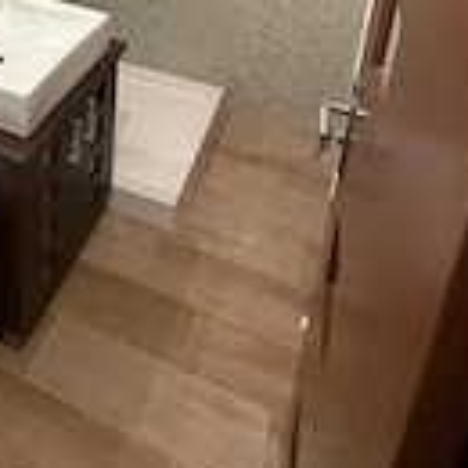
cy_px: -58
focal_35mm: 38
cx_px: 83
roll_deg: -1.3
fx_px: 581
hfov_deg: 41.6
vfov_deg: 36.5
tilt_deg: -18.9
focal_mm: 2.22
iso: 250
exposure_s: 1/50
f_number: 2.2
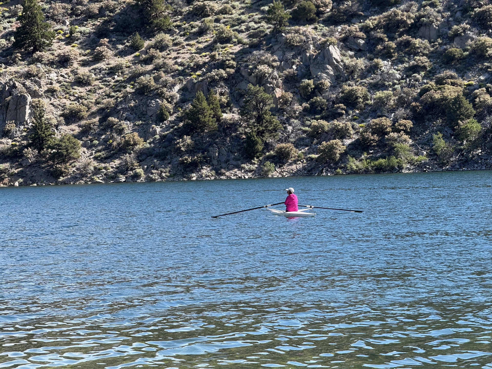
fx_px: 1706
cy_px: 184
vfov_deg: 12.3
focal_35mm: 120
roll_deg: +1.9
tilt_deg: -0.7
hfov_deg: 16.4
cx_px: 246
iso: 50
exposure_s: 1/507
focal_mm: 15.66
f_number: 2.8
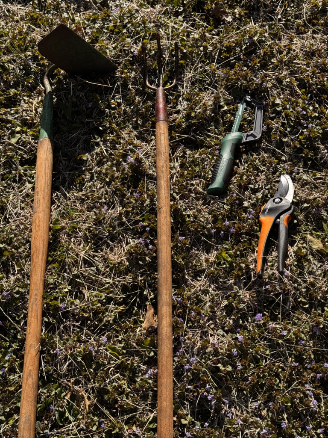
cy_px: 219
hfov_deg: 30.3
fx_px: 606
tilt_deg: -62.8
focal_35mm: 48
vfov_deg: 39.7
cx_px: 164
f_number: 1.78
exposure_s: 1/1869
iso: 64
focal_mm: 6.76
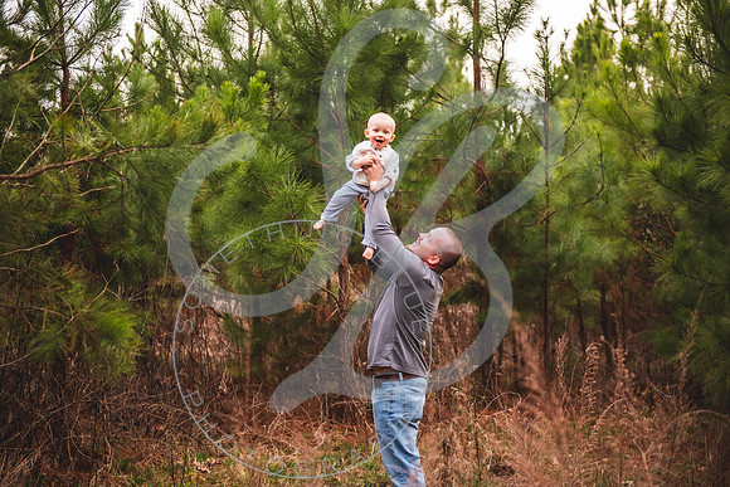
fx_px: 1217
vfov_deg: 22.6
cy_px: 244
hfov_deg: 33.4
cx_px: 365
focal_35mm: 60
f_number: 2.8
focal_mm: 60
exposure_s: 1/250
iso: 400
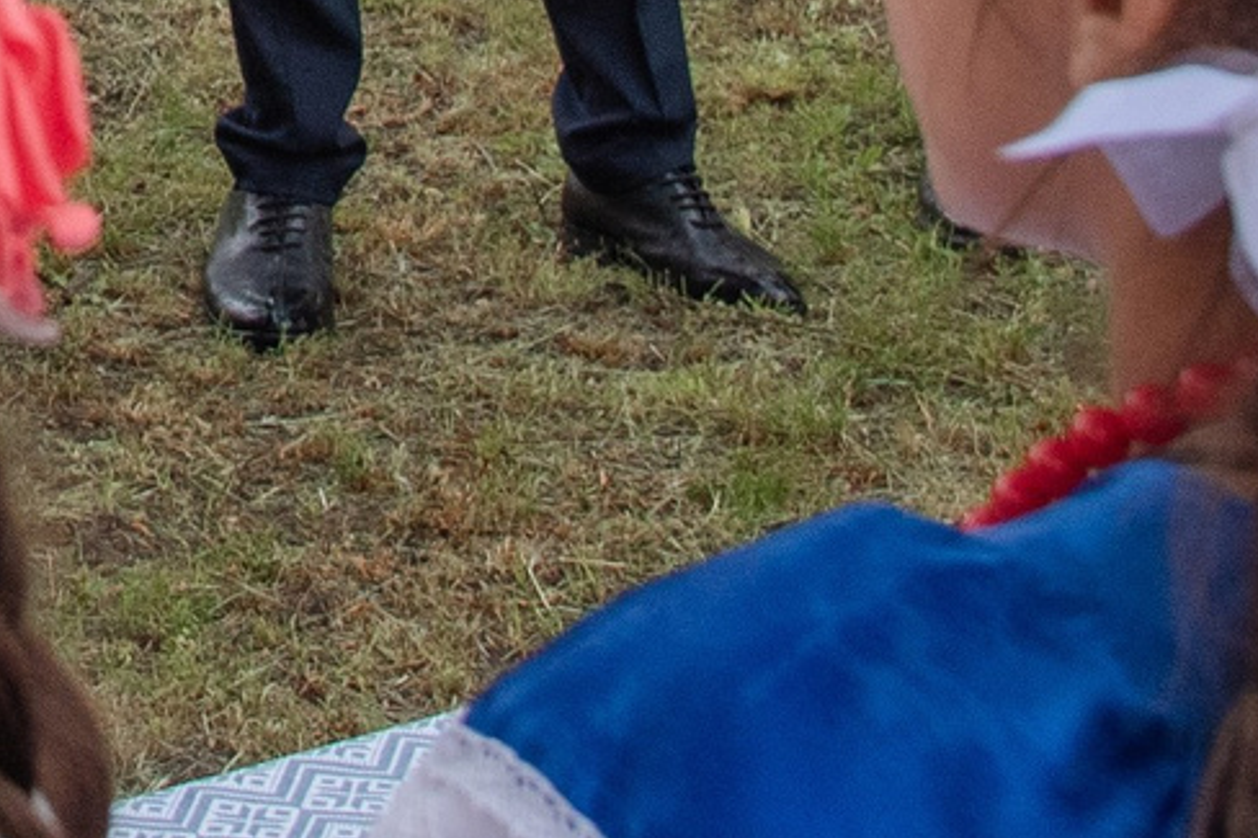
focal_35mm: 149
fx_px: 5205
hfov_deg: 12.9
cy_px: -1321
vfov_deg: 8.3
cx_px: -751
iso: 500
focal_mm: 24
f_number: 5.6
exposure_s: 1/160
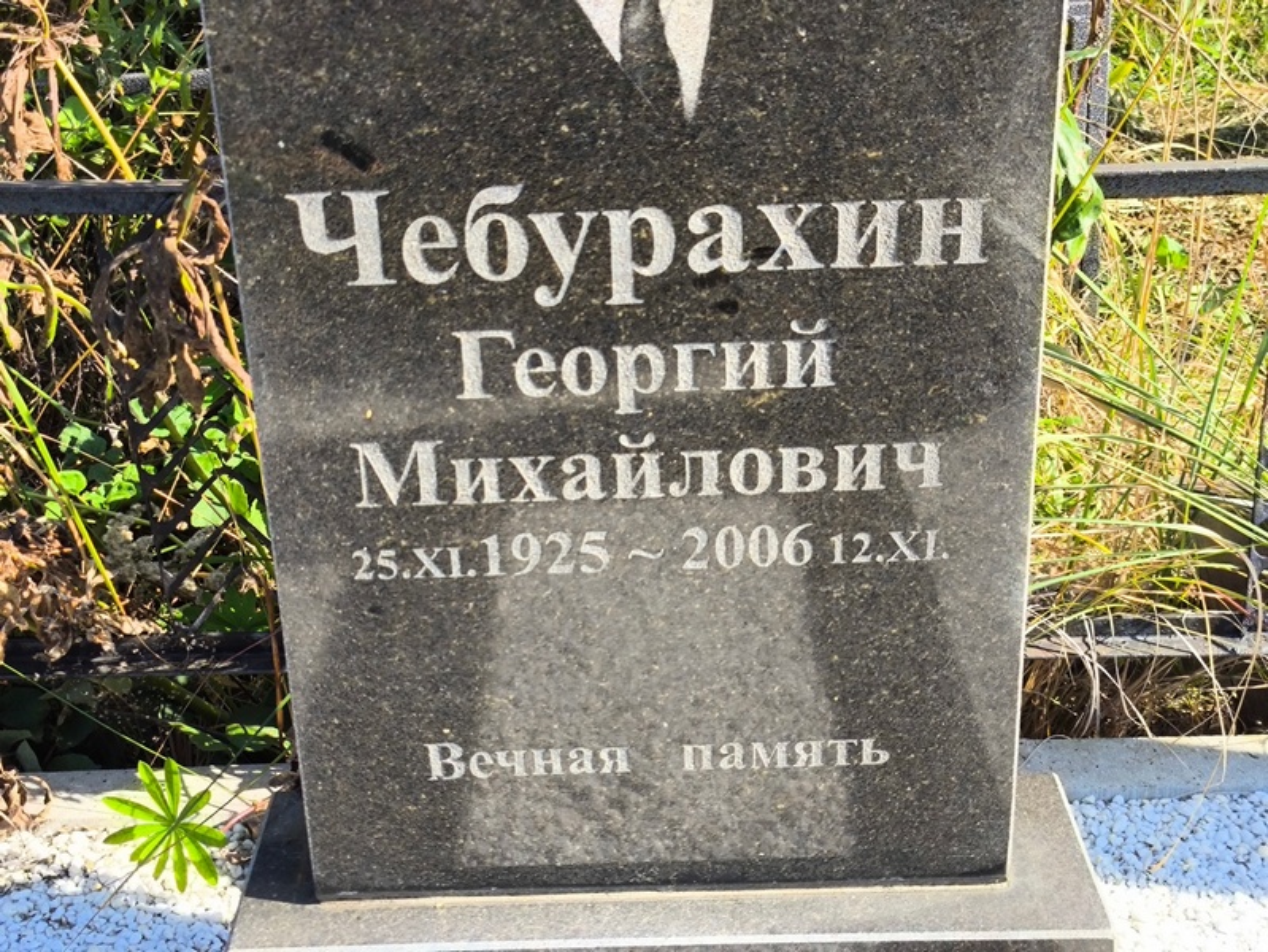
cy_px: 476
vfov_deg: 29.1
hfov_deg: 38.2
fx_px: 1832
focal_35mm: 50
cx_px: 634
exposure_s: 1/444
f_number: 1.7
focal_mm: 4.71
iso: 50
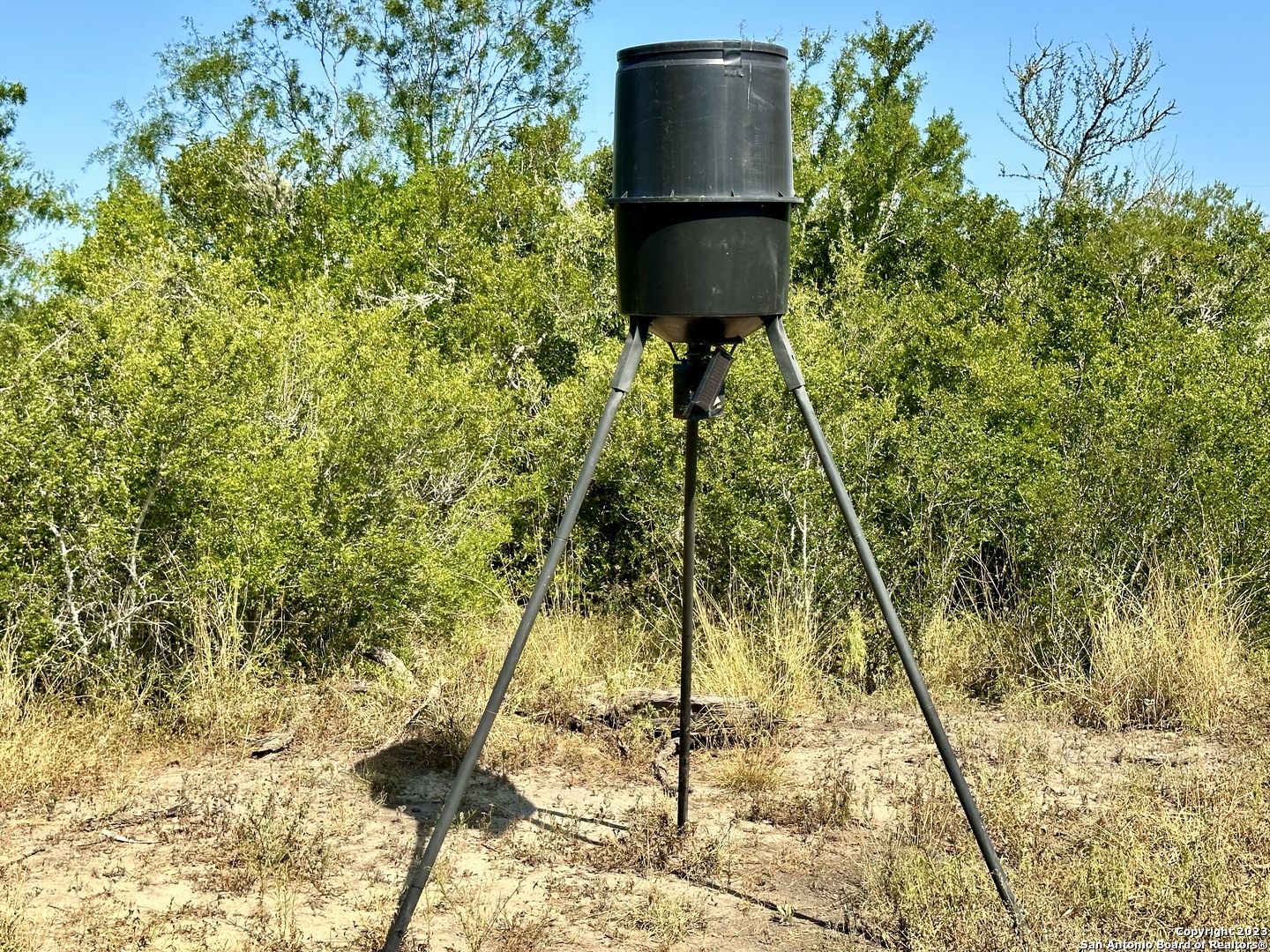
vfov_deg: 30.3
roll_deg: -0.1
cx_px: 635
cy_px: 476
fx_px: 1761
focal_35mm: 48
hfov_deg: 39.7
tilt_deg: -3.4
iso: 64
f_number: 1.78
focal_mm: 6.86
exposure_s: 1/2203
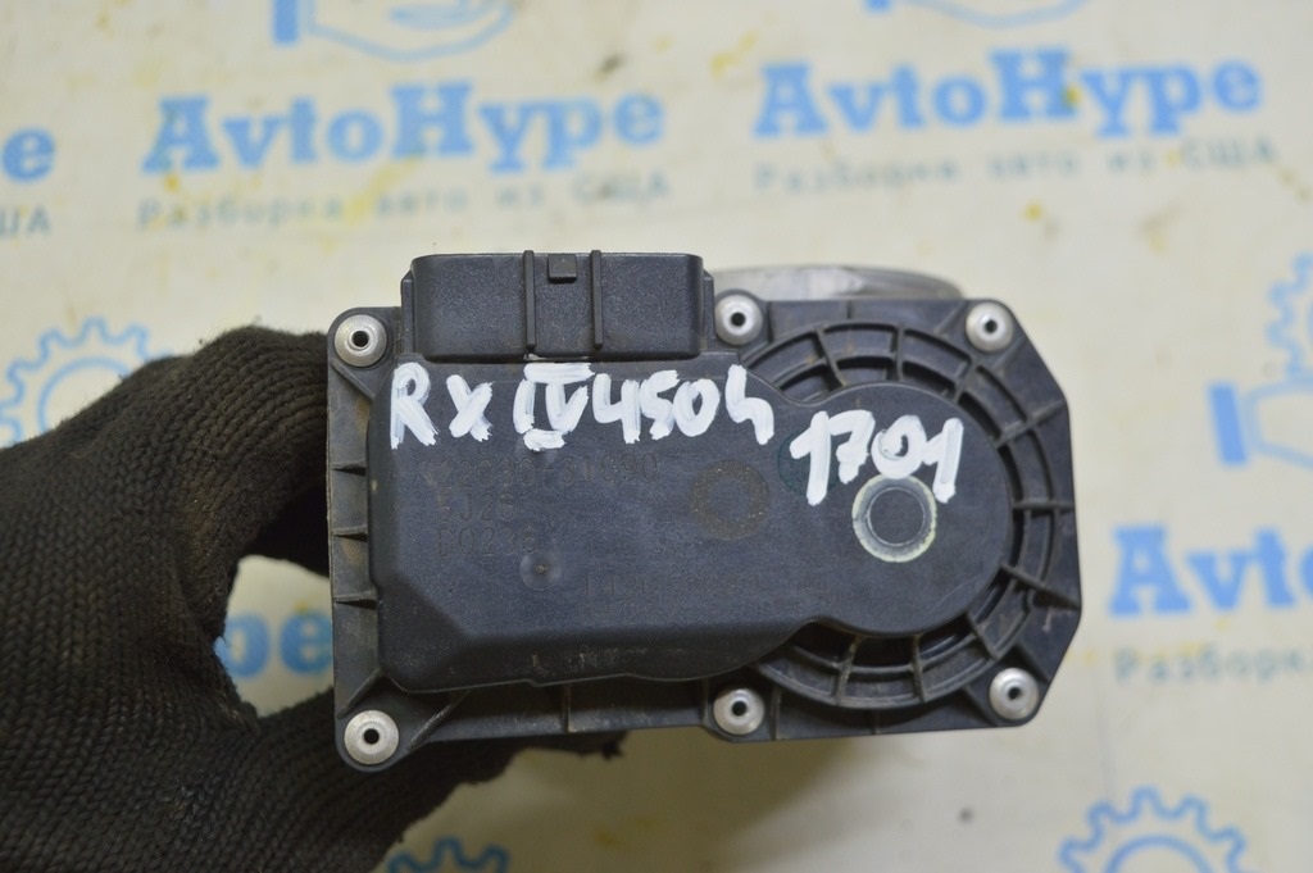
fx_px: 1695
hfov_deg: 42.4
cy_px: 436
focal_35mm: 46
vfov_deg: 28.9
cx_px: 656
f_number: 5.6
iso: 400
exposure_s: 1/25
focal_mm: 31
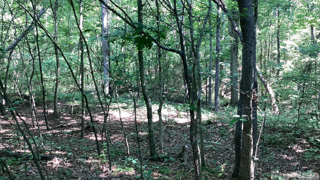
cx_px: 160
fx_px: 288
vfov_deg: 34.6
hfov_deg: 58.0
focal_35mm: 34
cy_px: 81
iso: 200
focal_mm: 3.3
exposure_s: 1/60
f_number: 2.4
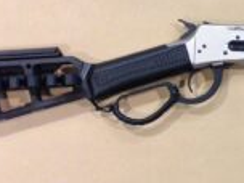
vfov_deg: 12.9
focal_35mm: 115
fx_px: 811
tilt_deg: -87.6
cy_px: 112
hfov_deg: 16.4
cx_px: 289
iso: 80
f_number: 2.4
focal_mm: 4.28
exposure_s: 1/17
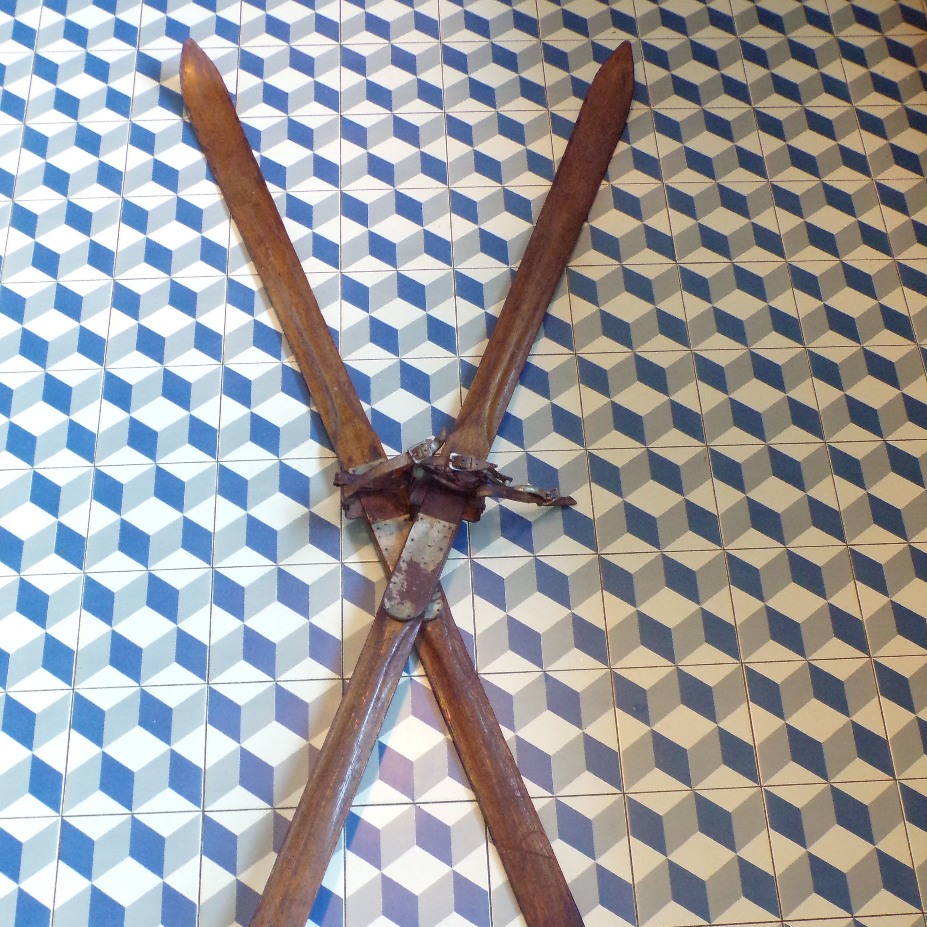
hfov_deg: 38.3
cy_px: 572
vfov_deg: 38.1
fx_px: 1333
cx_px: 461
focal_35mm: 44
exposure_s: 1/17
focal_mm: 6.6
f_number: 3.3
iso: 516
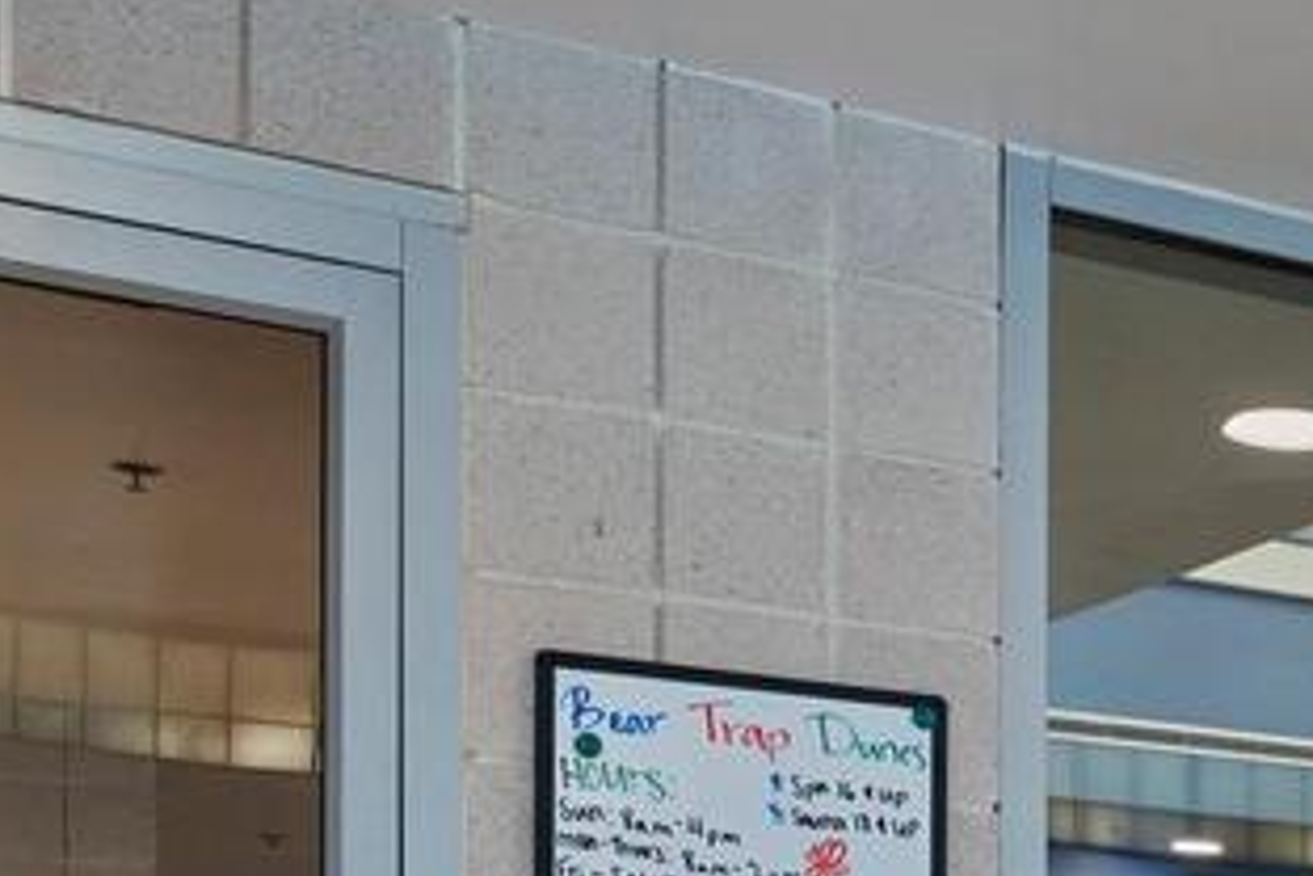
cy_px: 1268
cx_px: 2108
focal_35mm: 84
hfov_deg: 19.9
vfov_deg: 15.1
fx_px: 3077
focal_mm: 12.2
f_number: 7.1
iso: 200
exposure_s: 1/15
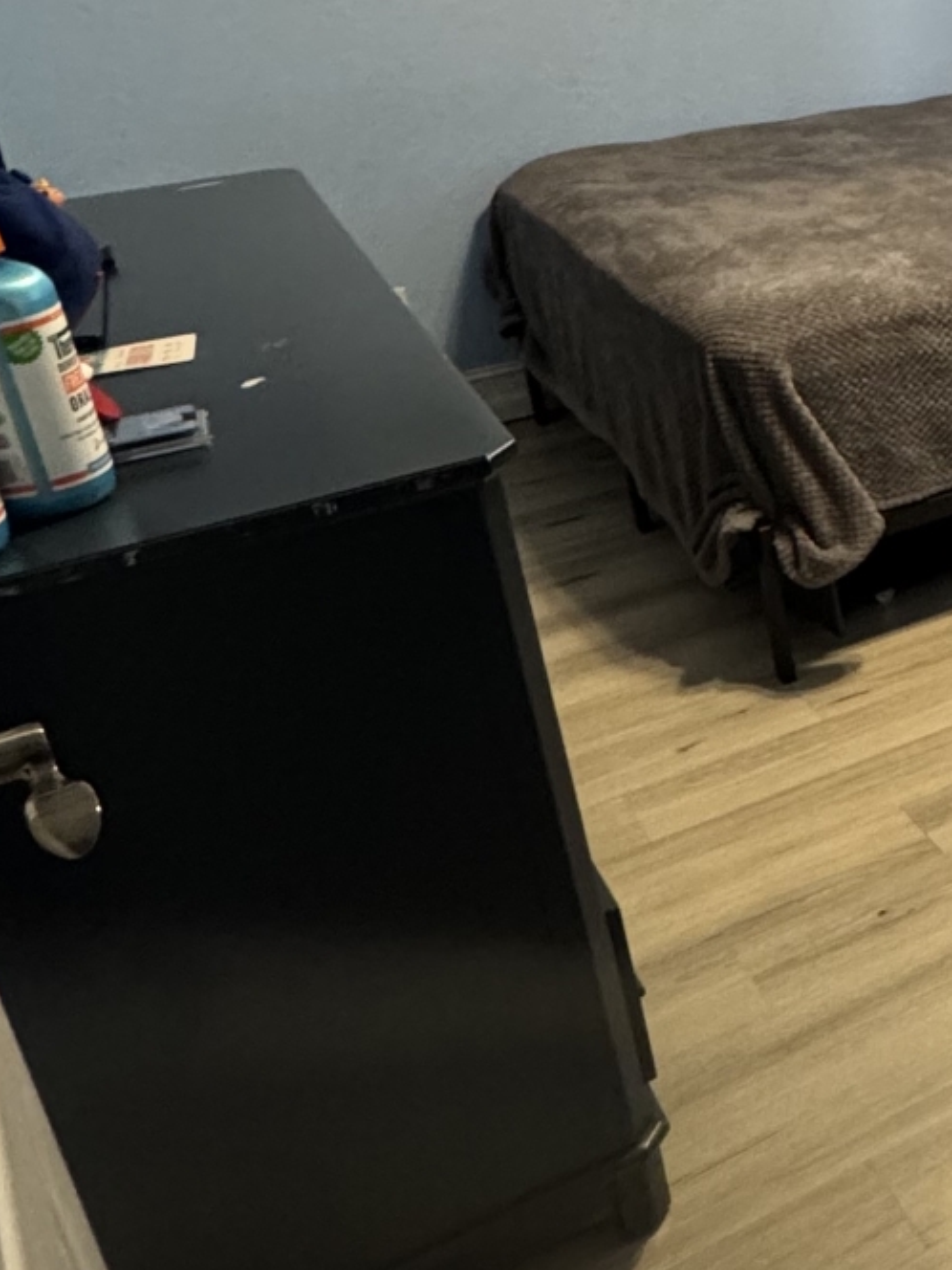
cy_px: 385
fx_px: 1650
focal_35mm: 45
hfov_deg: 26.2
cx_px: 1309
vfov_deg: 41.3
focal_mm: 2.22
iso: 400
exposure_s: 1/60
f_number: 2.2
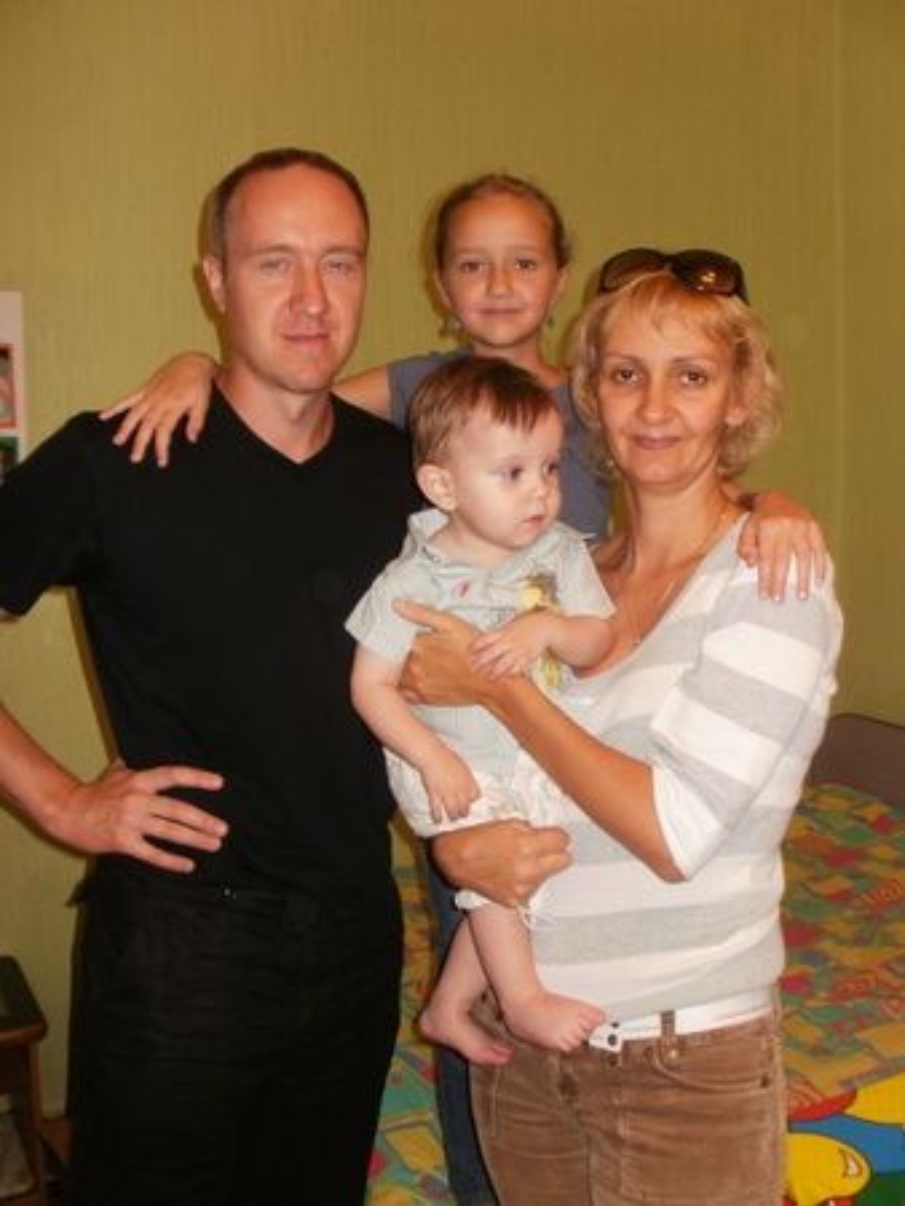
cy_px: 603
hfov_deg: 39.7
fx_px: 1254
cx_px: 452
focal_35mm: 36
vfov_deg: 51.3
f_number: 3.5
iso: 125
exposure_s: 1/30
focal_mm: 6.3
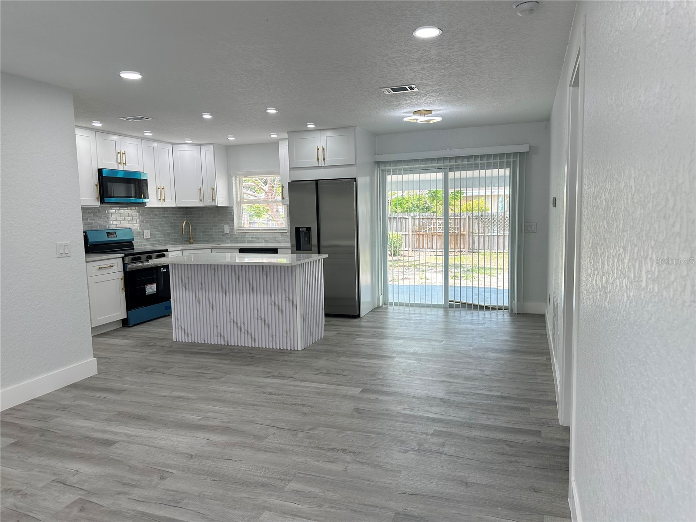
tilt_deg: -6.1
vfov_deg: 56.8
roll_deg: +1.4
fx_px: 483
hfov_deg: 71.6
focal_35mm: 24
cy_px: 261
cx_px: 348
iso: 100
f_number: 1.78
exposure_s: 1/160
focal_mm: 6.86
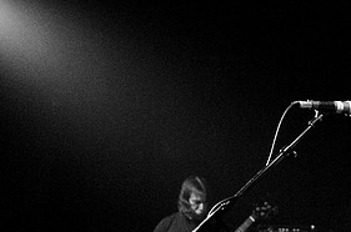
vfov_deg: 21.5
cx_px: 294
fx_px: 603
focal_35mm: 62
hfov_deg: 31.4
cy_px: 189
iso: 1600
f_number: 2.8
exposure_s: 1/30
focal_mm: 20
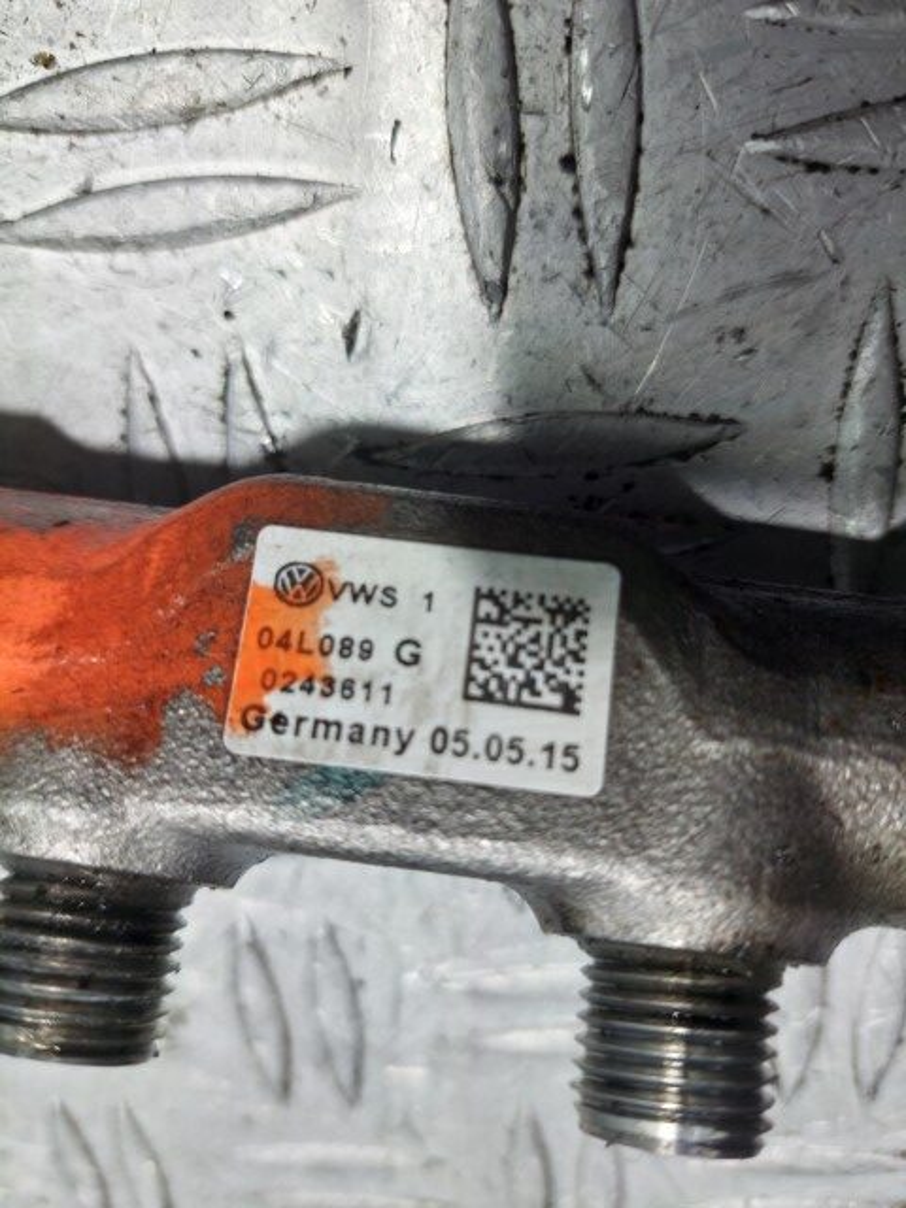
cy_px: 604
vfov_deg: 69.4
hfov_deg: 54.9
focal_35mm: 25
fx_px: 872
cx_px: 453
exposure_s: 1/50
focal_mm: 5.23
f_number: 1.8
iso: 50
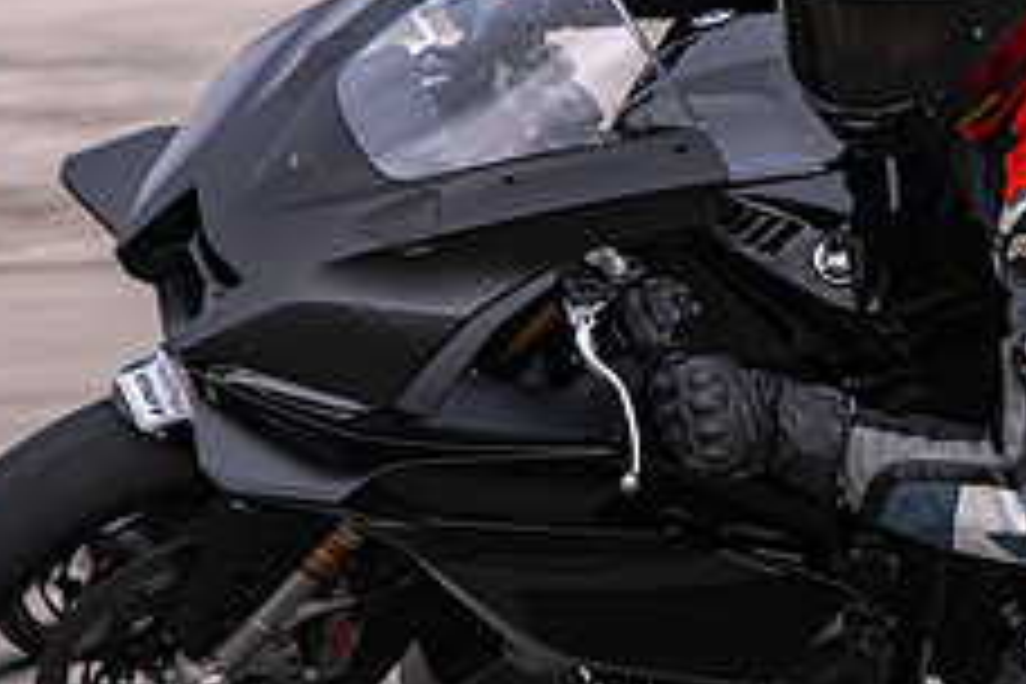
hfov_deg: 3.6
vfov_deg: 2.4
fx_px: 16130
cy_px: 268
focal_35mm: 566
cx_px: 955
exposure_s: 1/250
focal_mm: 200
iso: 100
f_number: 7.1
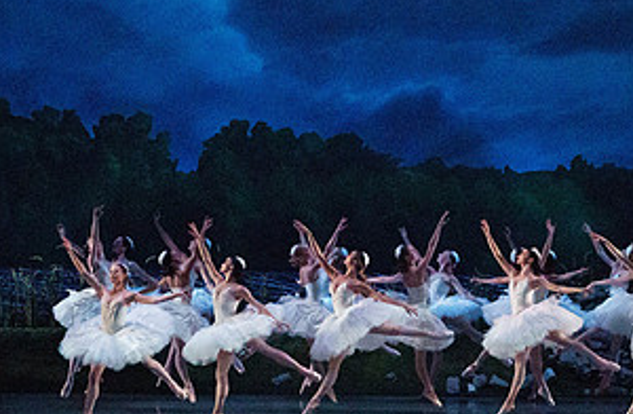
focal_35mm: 221
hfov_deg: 9.3
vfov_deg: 6.1
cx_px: 515
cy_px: 140
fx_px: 3862
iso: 8000
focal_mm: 100
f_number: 5.6
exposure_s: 1/320
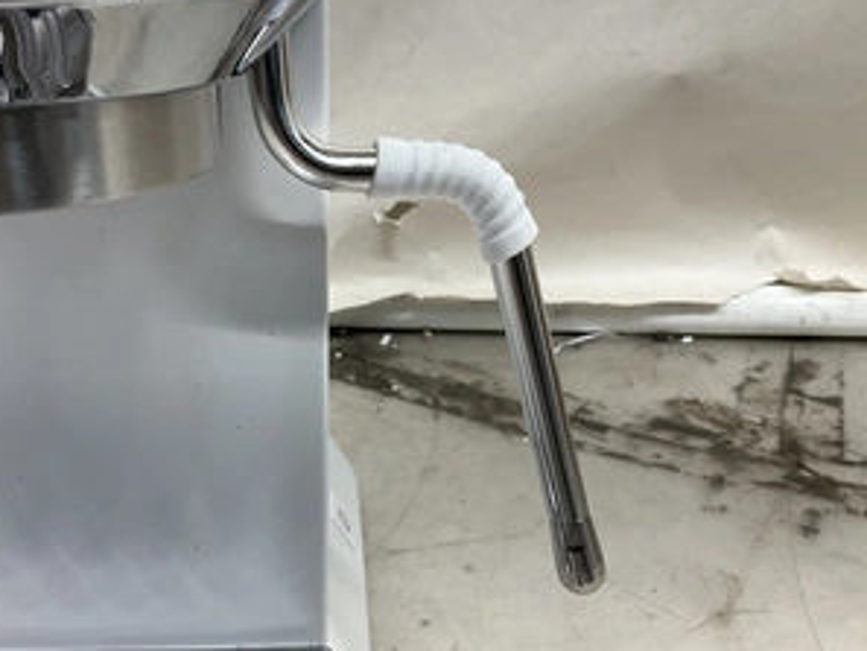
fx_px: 977
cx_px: 353
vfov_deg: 36.8
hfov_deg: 47.6
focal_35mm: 39
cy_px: 353
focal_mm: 3
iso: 40
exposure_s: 1/120
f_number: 1.8
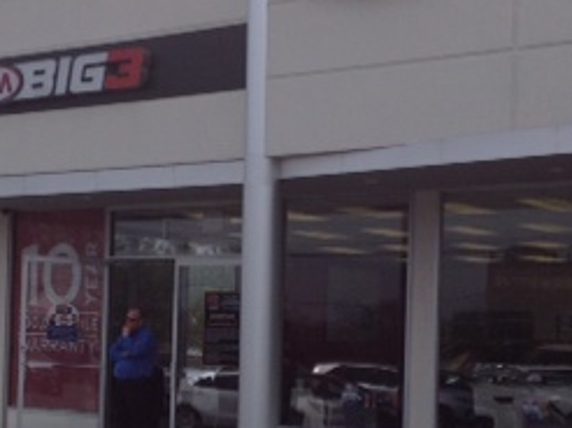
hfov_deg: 21.5
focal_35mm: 91
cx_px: 216
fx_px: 1502
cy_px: 321
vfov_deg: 16.1
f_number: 2.4
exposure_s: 1/3788
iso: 50
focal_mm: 4.28
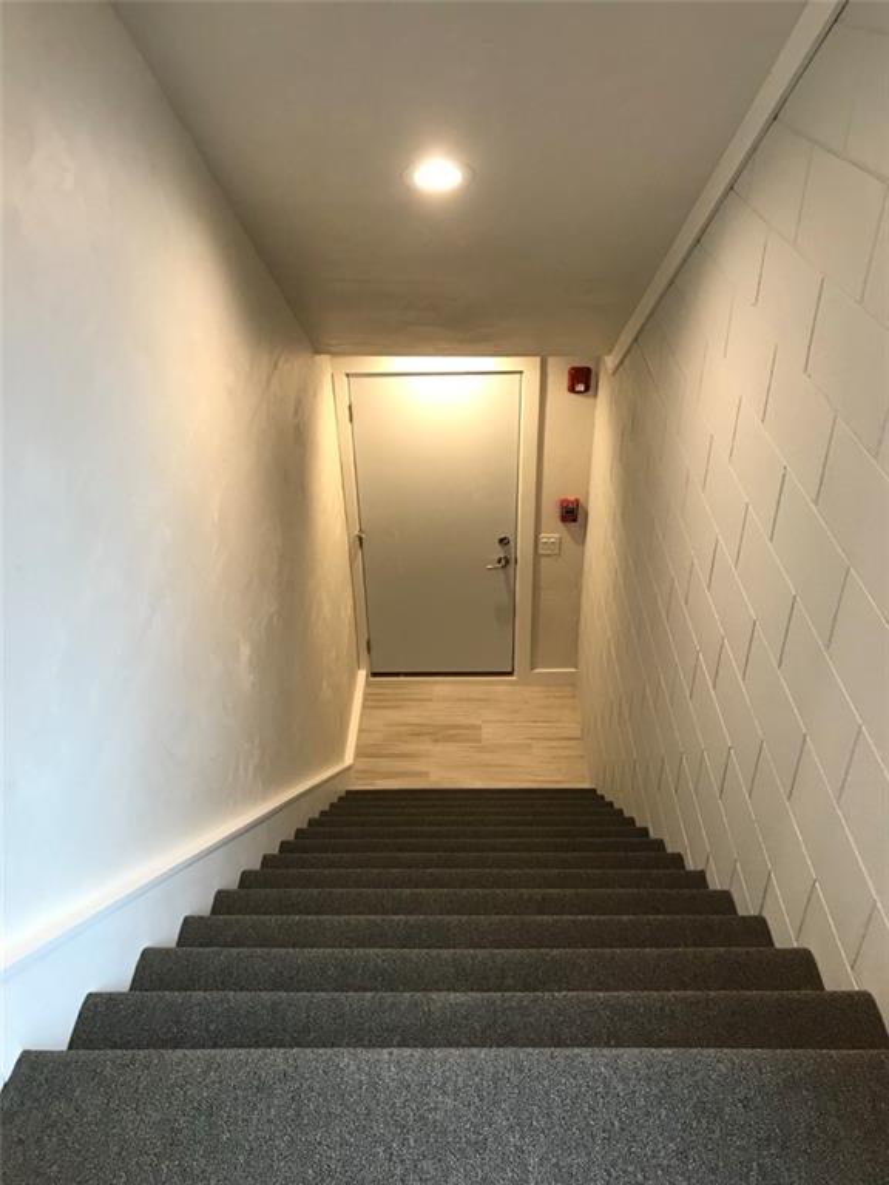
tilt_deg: -32.5
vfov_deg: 63.4
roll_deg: +2.1
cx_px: 444
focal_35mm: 28
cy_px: 592
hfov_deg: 49.7
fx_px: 959
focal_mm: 3.99
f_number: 1.8
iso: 32
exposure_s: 1/24
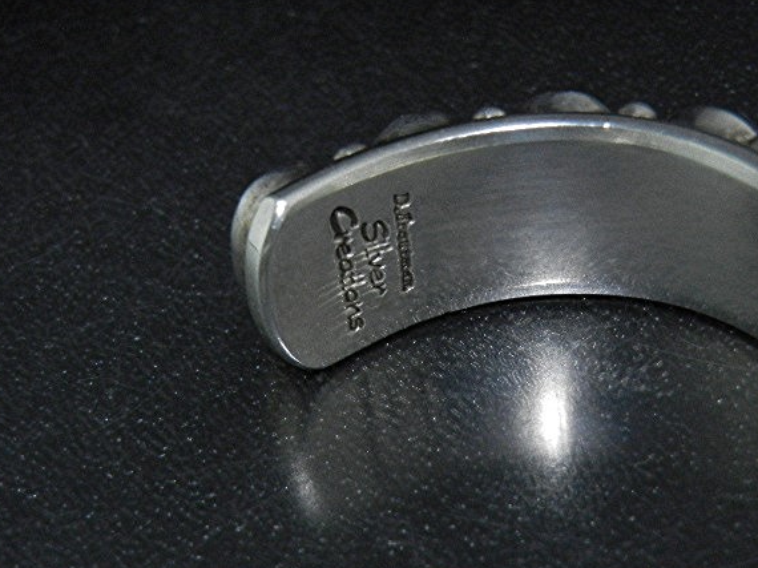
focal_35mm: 100
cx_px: 387
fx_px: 2189
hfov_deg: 19.6
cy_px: 306
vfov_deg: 14.8
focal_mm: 16
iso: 800
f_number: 8.8
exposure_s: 1/30
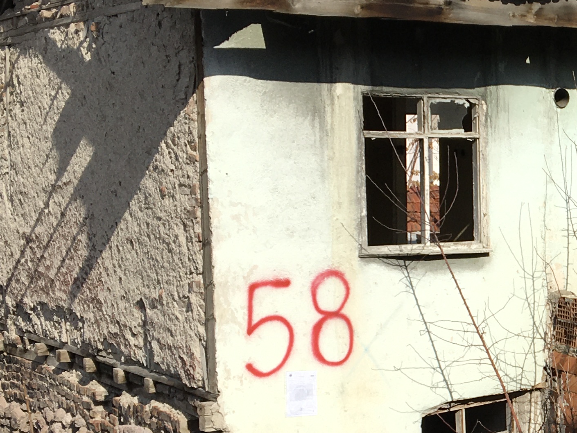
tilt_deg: -6.2
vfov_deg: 17.7
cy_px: 333
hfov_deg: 22.1
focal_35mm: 83
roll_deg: +0.5
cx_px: 661
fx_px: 1384
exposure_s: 1/2747
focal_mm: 4.15
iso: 25
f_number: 2.2
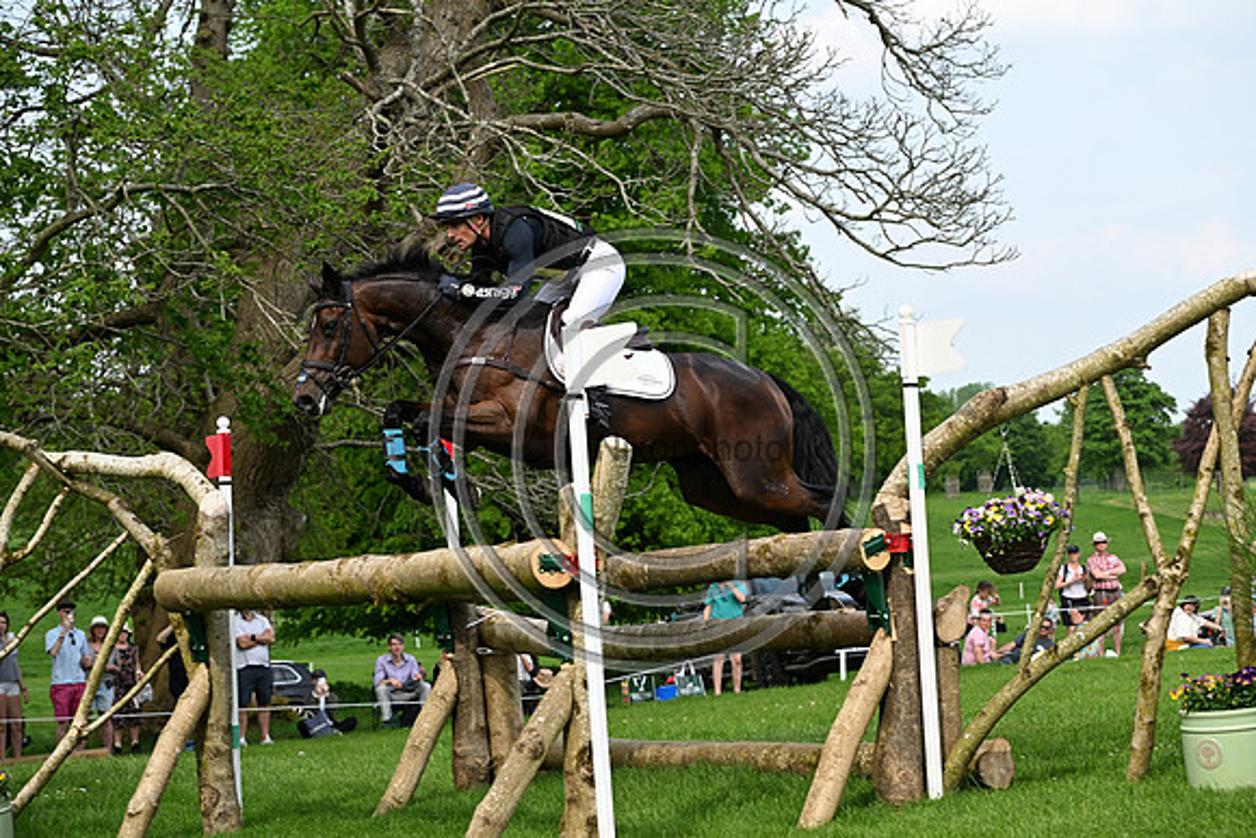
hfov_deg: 28.8
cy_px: 419
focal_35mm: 70
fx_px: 2443
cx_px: 628
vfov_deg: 19.5
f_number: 5
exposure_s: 1/1250
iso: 360
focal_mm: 70
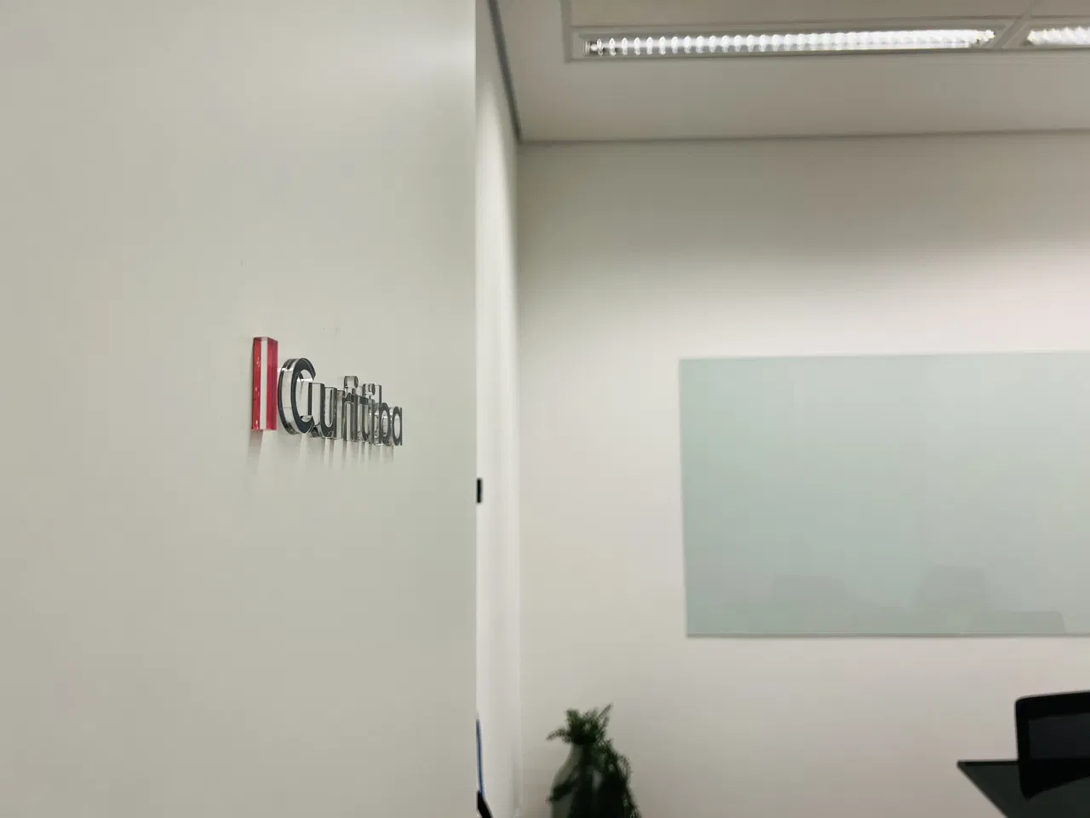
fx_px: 819
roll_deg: +0.7
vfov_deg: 53.1
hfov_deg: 67.3
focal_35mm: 26
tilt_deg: +3.9
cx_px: 545
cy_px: 409
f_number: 1.5
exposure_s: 1/120
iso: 64
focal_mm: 5.7
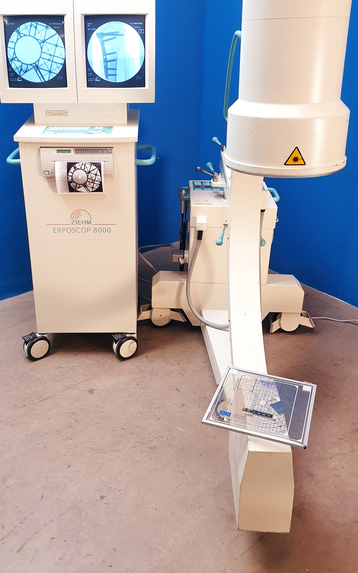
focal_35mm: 32
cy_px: 248
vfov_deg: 59.4
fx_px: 500
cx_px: 140
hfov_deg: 39.2
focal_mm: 4.3
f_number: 2.4
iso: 160
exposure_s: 1/50
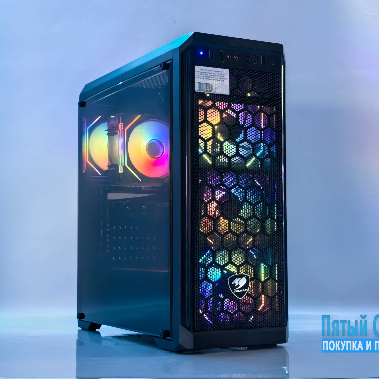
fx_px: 793
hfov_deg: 26.9
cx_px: 192
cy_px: 190
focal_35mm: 64
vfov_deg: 26.9
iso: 640
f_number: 1.6
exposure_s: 3
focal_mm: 8.5
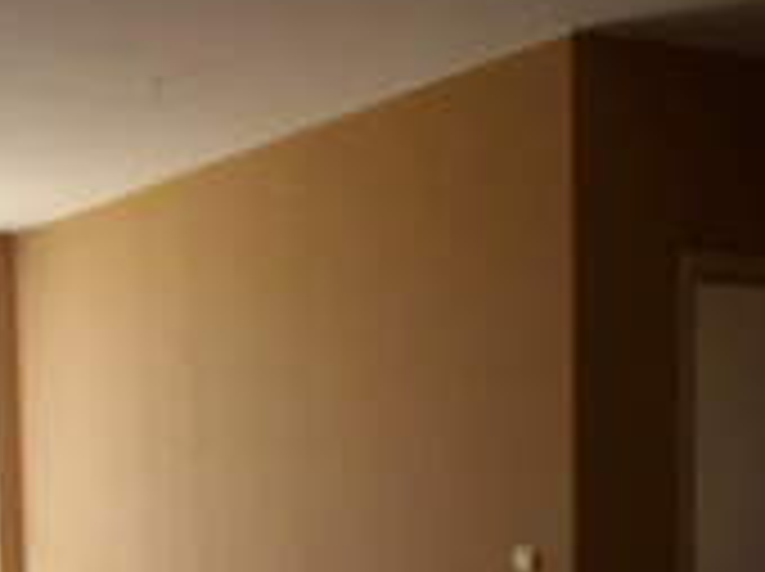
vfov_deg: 25.3
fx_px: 1236
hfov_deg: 33.1
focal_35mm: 56
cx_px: 117
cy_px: 502
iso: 80
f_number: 2.5
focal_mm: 4.5
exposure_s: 1/125
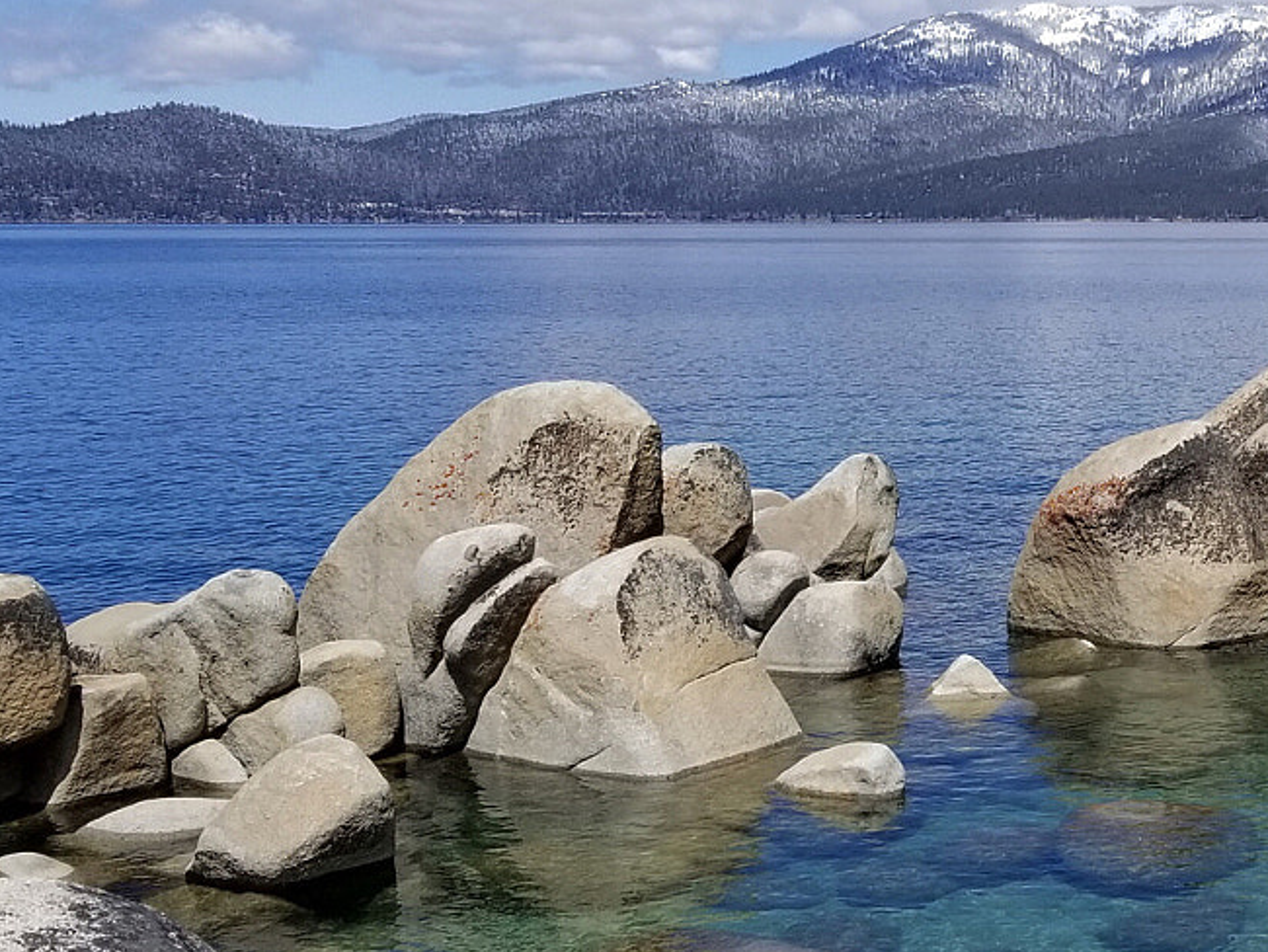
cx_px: 1260
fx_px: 2345
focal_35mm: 64
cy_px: 482
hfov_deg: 28.4
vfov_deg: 22.9
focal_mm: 4.25
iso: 50
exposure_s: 1/3784
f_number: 1.7
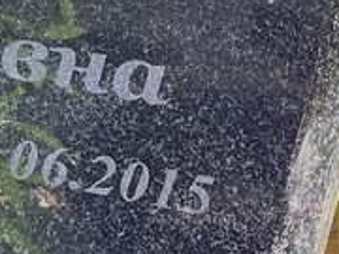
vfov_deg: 4.3
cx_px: -89
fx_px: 3349
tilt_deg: -20.6
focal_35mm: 342
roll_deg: -1.0
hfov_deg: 5.8
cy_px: -303
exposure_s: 1/99
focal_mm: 9
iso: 40
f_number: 2.8
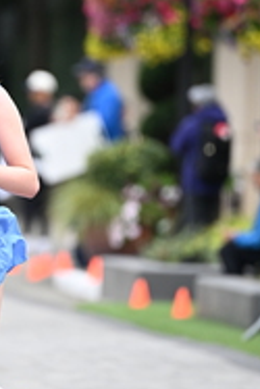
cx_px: -18
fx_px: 6347
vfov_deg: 3.5
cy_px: 133
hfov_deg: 2.3
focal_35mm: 587
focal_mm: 200
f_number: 2.8
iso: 640
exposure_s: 1/2000
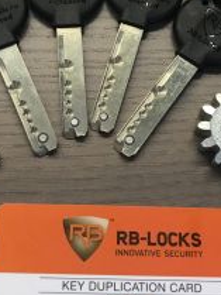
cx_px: 110
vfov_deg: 28.5
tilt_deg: -66.5
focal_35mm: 67
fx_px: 570
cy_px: 69
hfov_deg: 22.0
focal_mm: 3.99
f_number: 1.8
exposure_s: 1/33
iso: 40
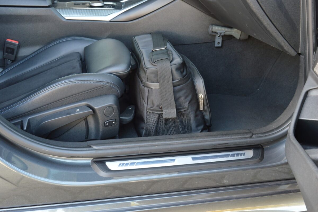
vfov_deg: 29.9
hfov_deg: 43.6
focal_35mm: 45
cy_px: 106
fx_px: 397
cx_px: 159
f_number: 11
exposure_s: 1/5
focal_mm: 30
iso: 200
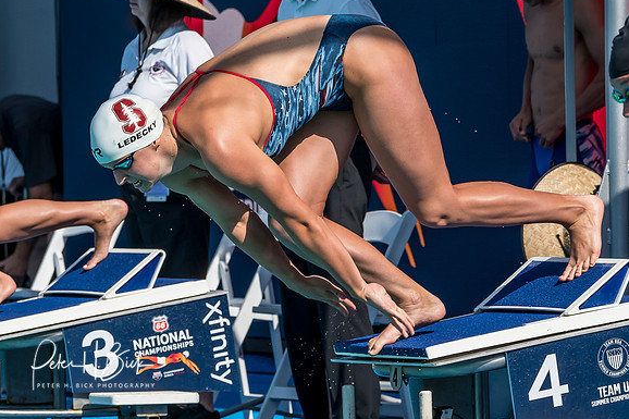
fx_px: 6113
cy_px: 210
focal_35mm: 350
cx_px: 243
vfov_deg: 3.9
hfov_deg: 5.9
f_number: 5.6
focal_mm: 122
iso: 250
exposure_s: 1/1600
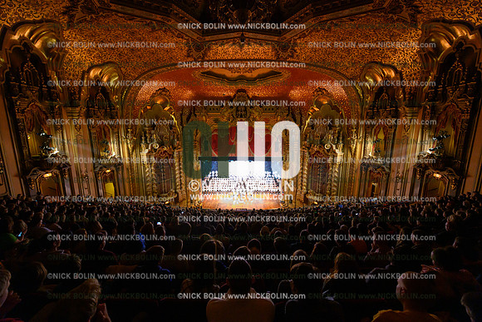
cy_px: 161
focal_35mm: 14
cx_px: 241
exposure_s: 1/30
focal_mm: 14
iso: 8000
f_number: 4
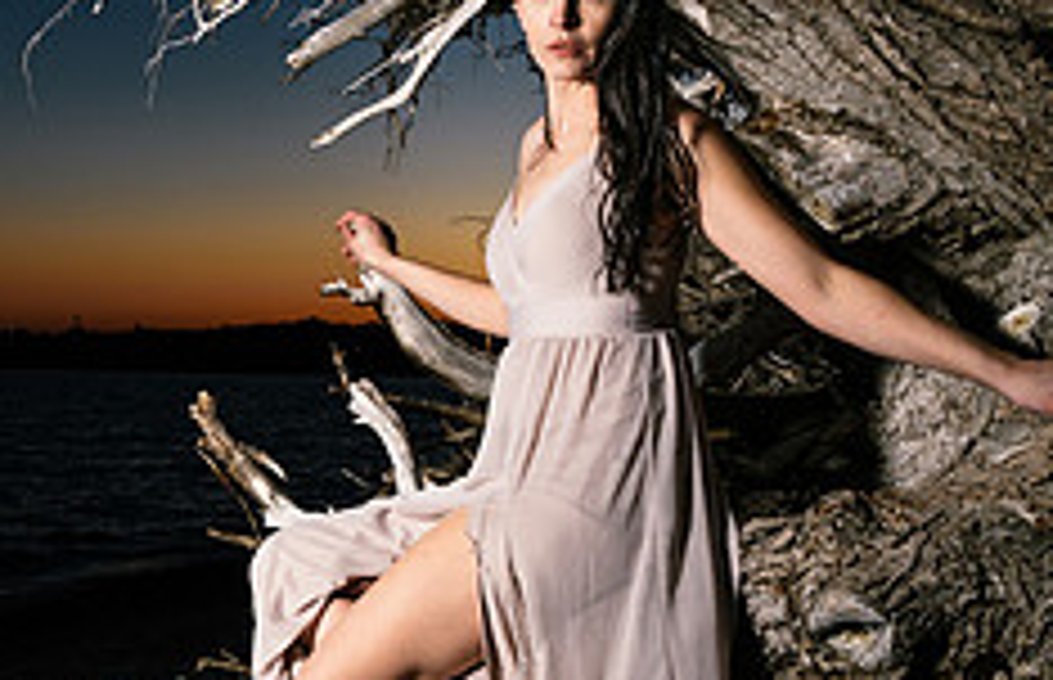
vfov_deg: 20.4
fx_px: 1883
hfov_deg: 30.3
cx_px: 180
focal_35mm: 65
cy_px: 428
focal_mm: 26
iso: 100
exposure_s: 1/80
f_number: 4
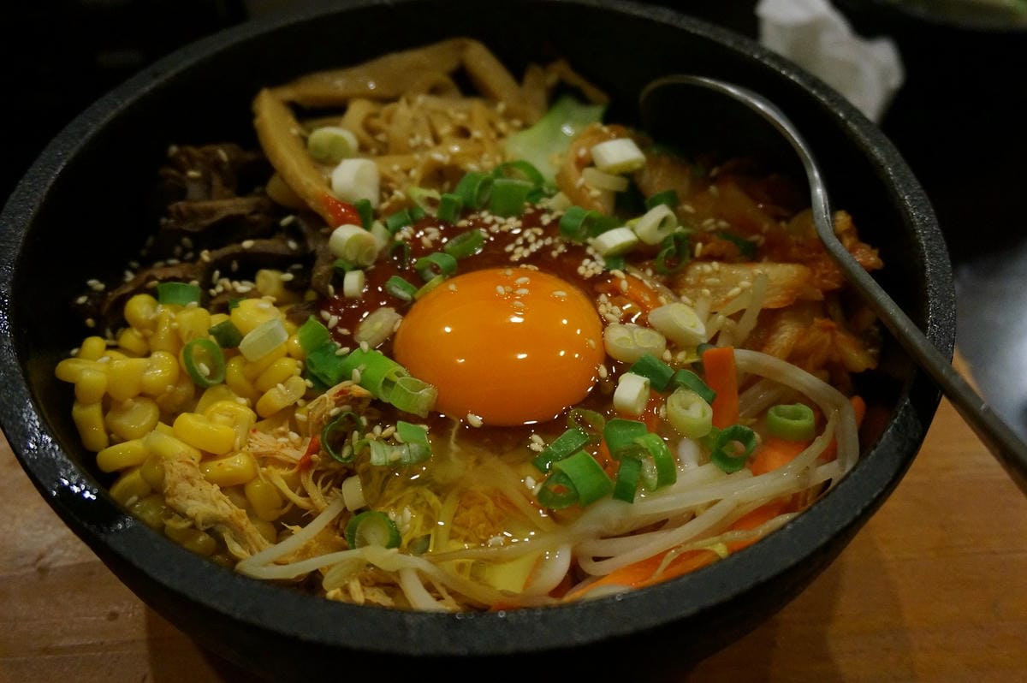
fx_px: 1112
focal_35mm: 39
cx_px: 514
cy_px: 342
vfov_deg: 34.2
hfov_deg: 49.6
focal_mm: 26
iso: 3200
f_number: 4.5
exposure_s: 1/125
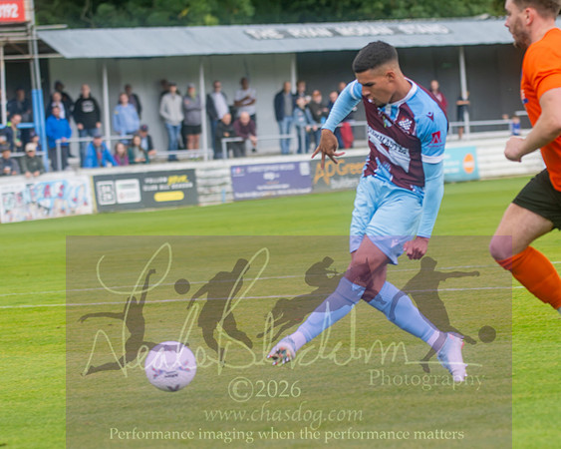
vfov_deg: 6.9
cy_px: 246
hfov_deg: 8.6
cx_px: 285
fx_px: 3712
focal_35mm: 224
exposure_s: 1/1250
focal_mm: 120
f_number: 2.8
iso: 450
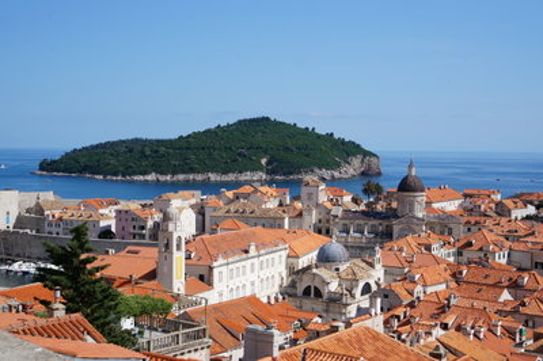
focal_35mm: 52
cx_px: 272
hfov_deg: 37.9
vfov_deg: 25.7
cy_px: 180
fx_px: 791
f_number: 6.3
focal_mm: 35
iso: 200
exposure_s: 1/1000
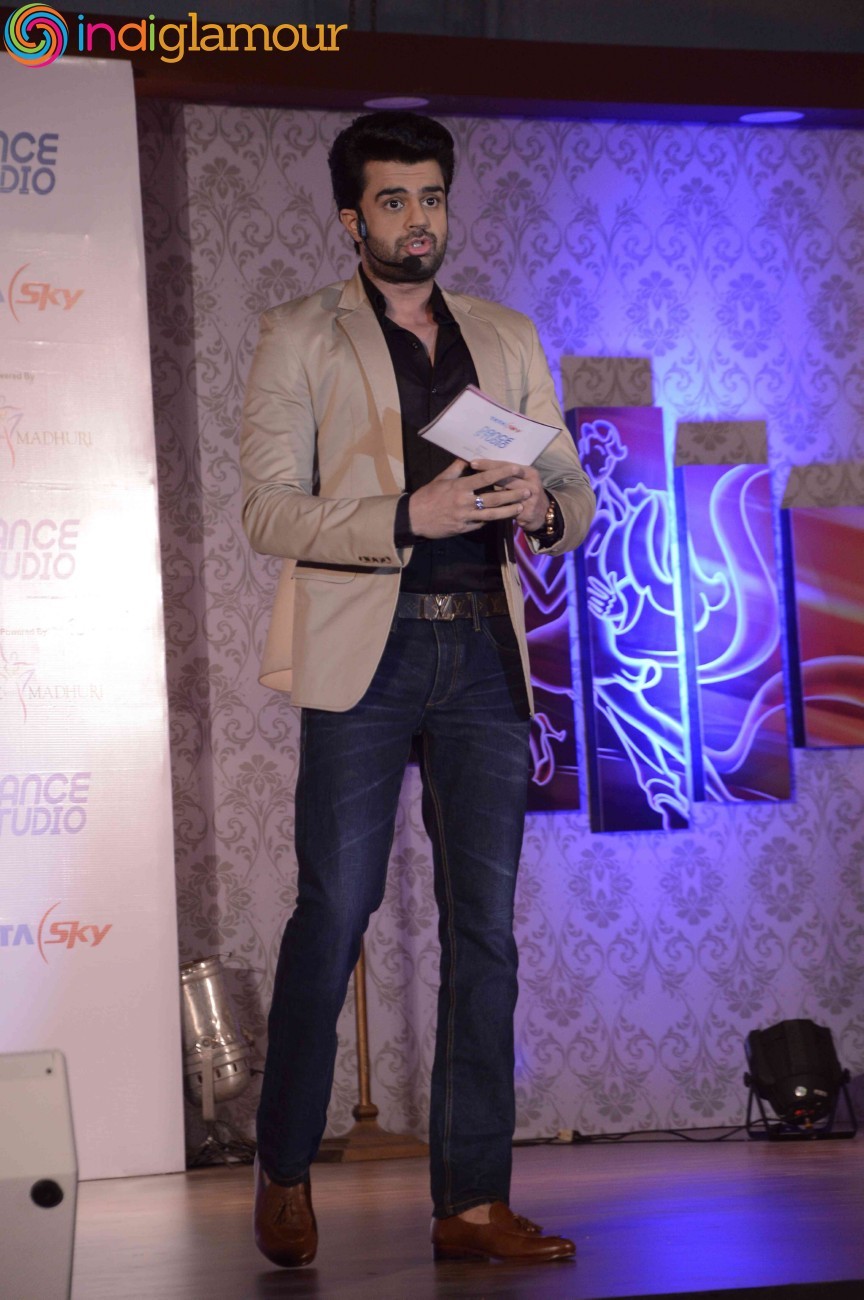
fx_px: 4978
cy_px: 650
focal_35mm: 138
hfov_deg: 9.9
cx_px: 432
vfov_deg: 14.9
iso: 800
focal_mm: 92
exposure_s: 1/125
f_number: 6.3
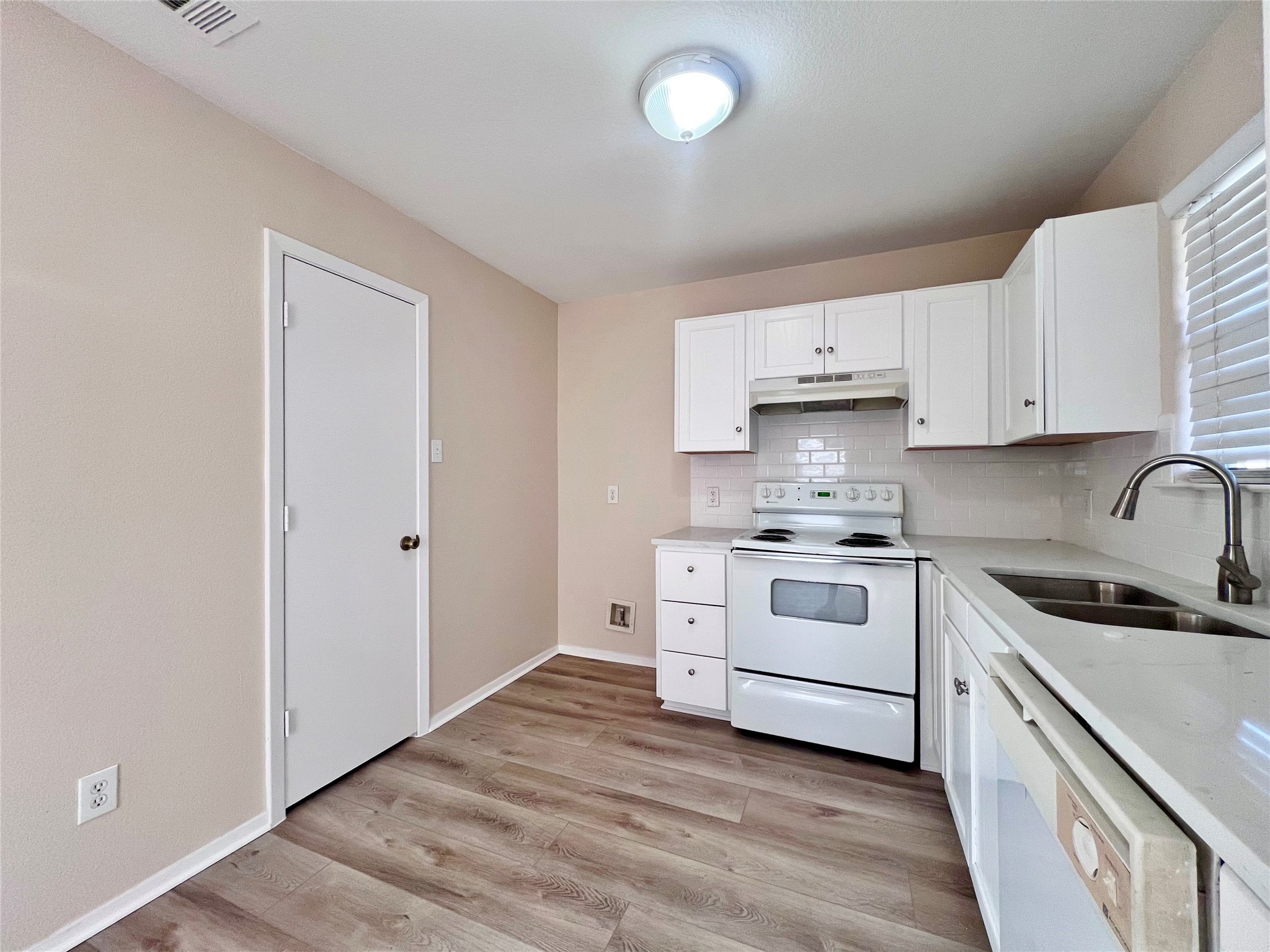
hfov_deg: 106.2
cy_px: 476
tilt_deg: -0.6
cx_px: 635
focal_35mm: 13
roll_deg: +0.2
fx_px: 477
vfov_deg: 89.9
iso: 160
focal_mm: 1.57
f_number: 1.8
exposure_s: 1/120
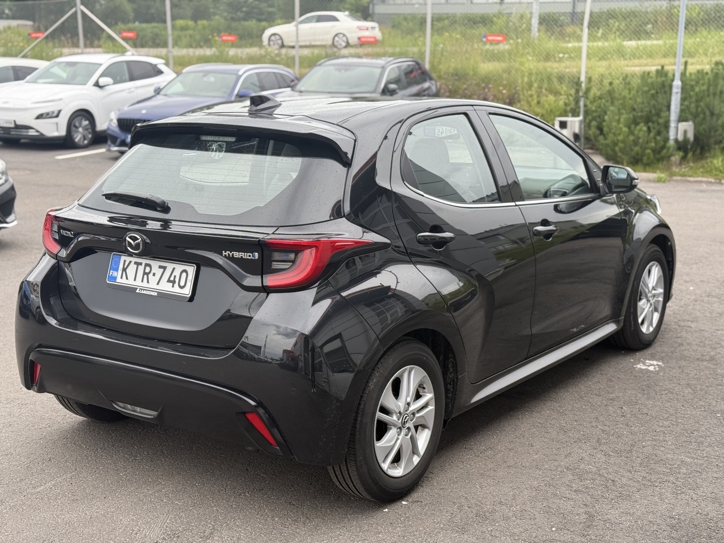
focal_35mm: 48
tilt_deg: -12.8
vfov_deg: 30.3
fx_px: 1004
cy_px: 272
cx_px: 362
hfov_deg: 39.7
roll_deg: -0.7
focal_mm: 6.76
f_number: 1.78
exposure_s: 1/384
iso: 64
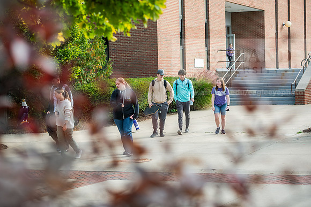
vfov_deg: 16.1
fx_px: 734
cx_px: 156
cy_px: 104
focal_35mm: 85
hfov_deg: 23.9
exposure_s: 1/320
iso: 100
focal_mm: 85
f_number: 3.2
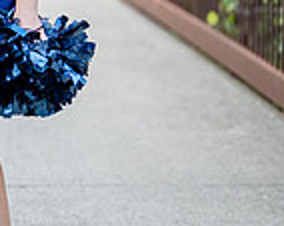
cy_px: 7
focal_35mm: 215
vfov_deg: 7.1
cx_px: -117
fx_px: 1803
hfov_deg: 8.8
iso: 250
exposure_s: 1/500
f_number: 1.2
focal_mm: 50
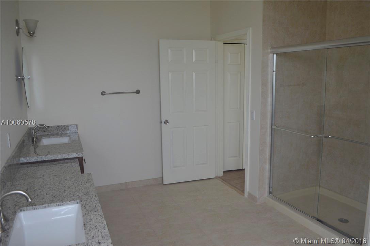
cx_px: 185
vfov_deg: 47.8
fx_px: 277
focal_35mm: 27
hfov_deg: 67.4
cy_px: 123
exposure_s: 1/80
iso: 400
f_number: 5
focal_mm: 18
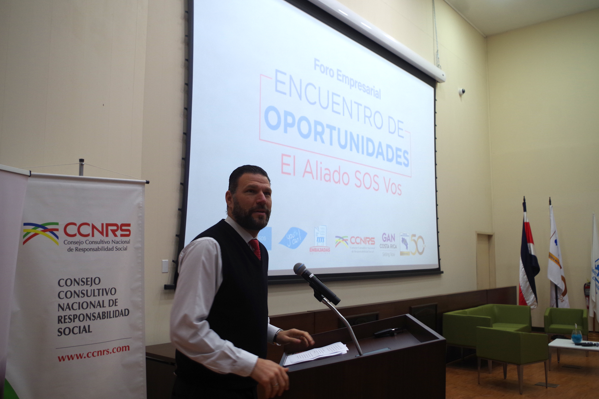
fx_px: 516
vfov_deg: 42.3
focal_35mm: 31
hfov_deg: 60.3
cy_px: 202
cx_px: 298
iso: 400
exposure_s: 1/60
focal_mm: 20
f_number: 4
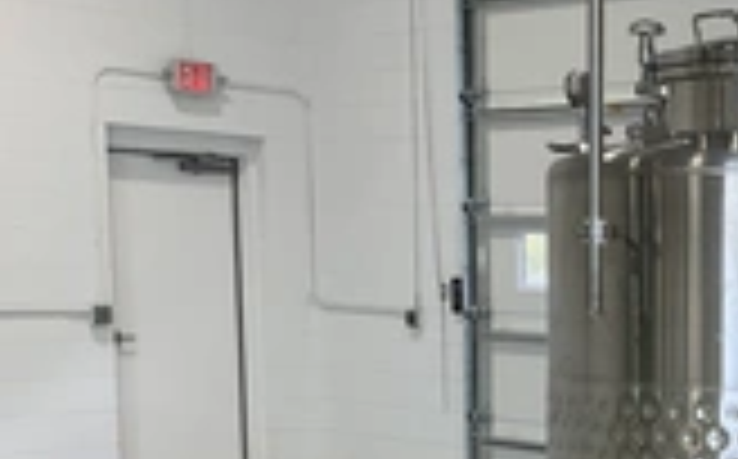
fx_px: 1506
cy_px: 477
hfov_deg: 25.7
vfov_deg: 16.9
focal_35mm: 75
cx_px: 788
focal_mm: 3
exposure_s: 1/122
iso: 40
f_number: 1.8
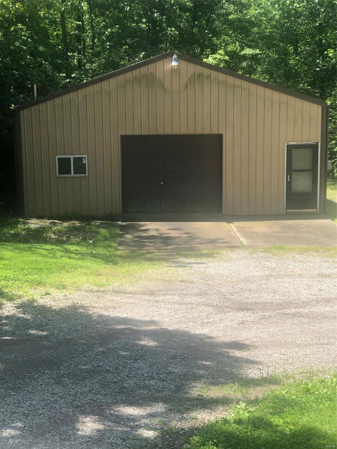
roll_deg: +0.4
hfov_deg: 25.7
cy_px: 224
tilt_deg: -10.0
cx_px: 168
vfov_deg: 33.8
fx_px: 740
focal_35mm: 57
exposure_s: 1/300
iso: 20
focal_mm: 6.6
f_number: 2.8
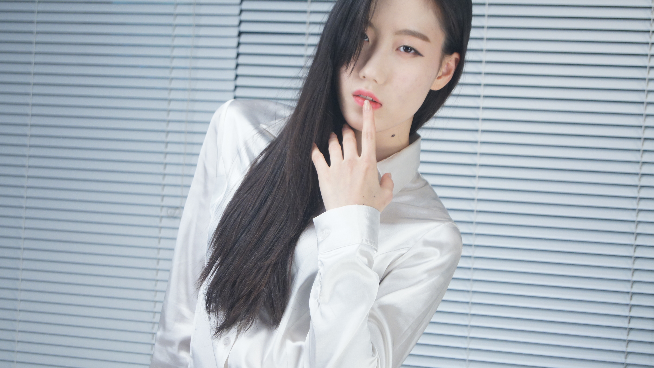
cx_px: 327
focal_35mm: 88
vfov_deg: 13.8
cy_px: 174
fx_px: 1518
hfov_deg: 24.3
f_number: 5.6
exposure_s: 1/160
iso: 800
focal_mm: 55
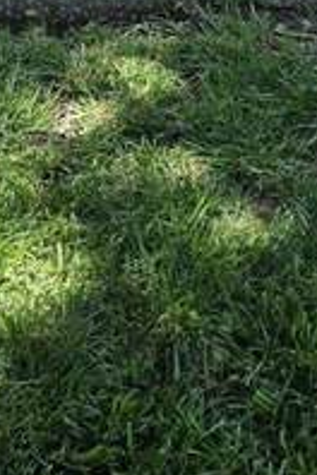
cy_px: -187
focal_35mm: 116
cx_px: 29
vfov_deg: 16.4
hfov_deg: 11.7
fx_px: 1532
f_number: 1.7
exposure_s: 1/225
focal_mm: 6.3
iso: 12
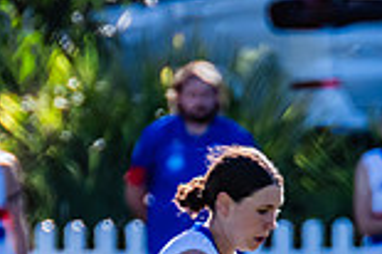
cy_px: 365
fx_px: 30167
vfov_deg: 0.5
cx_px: 260
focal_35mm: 2846
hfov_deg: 0.7
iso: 800
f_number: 9
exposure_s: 1/1250
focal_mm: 600
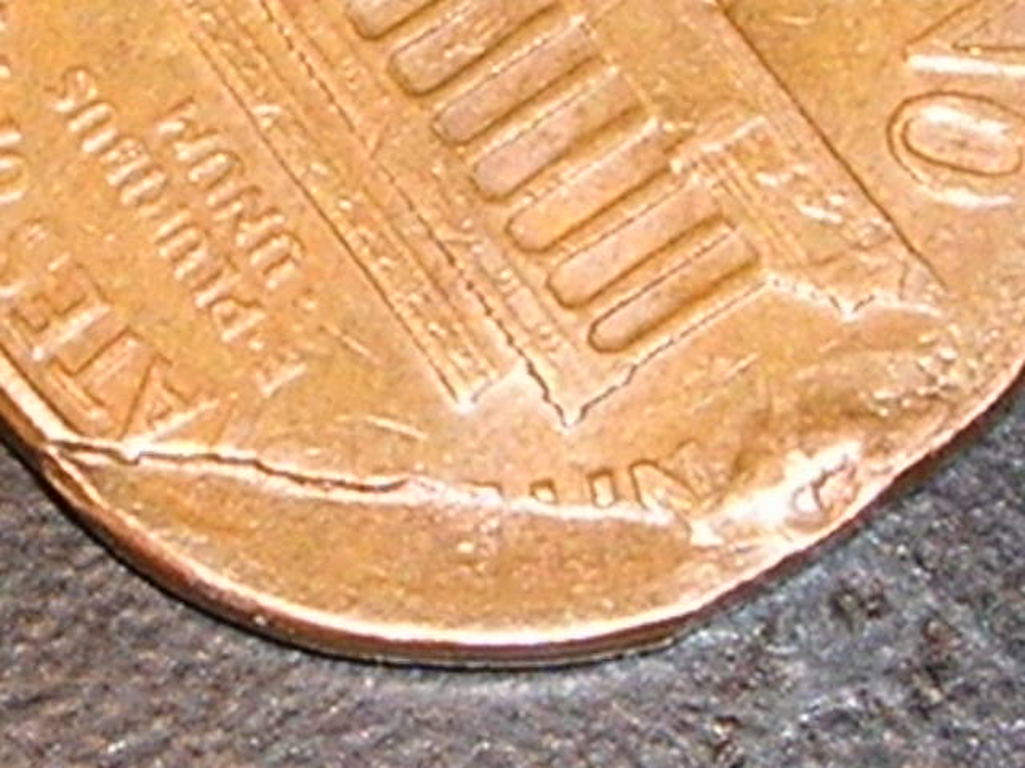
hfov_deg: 54.0
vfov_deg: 41.8
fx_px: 1007
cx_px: 512
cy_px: 384
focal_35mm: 34
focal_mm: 5.7
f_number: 4.9
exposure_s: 1/60.1
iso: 50
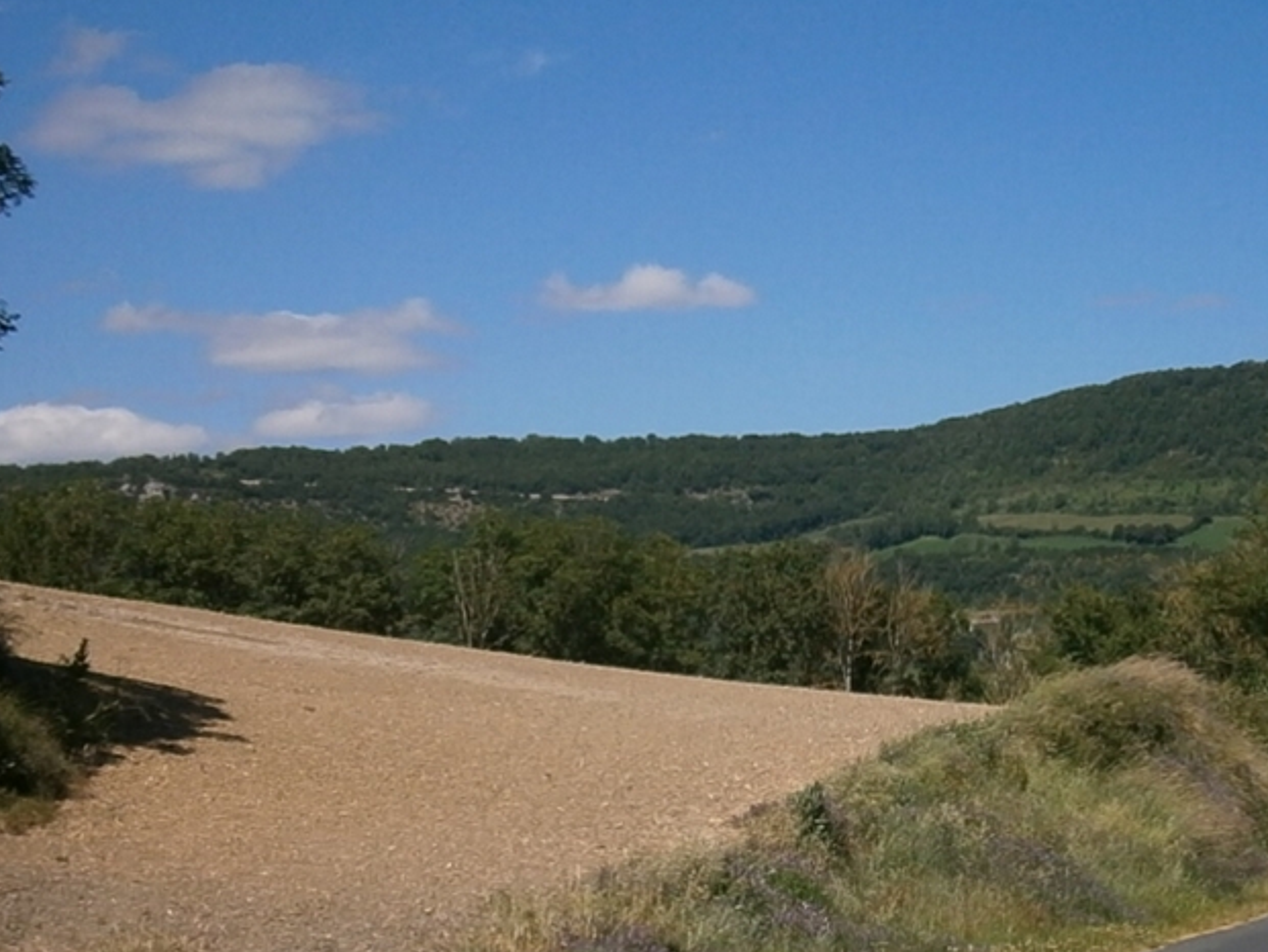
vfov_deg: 16.8
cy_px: 839
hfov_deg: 22.4
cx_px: 854
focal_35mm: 87
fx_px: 3187
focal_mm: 6.4
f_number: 3.1
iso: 80
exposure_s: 1/1600
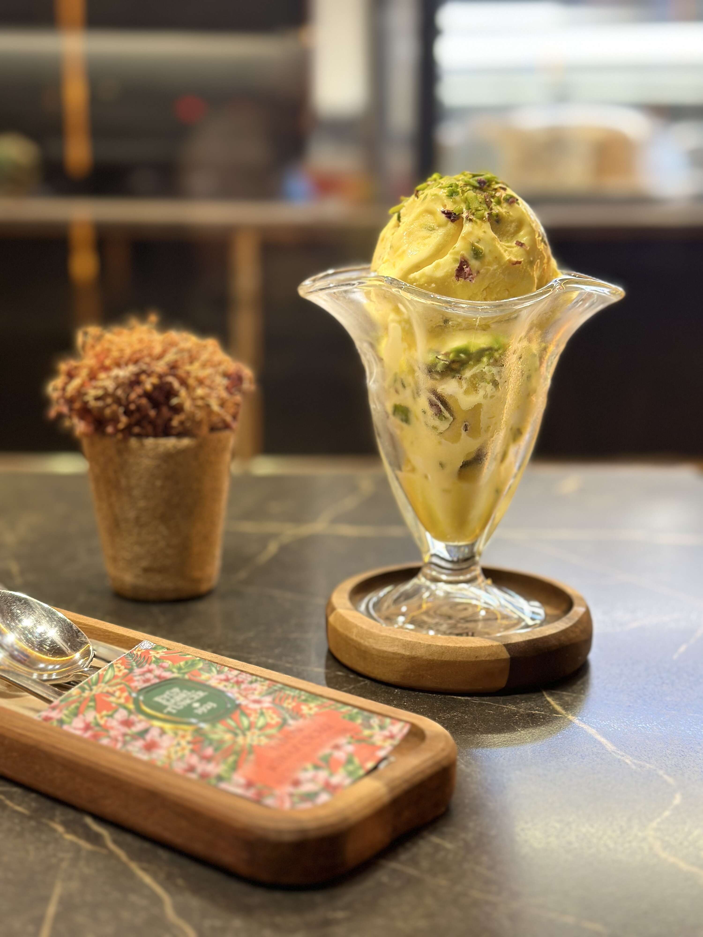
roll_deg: -1.2
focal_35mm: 48
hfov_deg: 30.3
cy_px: 468
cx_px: 352
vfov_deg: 39.7
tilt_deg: -11.9
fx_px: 1300
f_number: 1.78
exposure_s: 1/100
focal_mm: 6.86
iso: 125
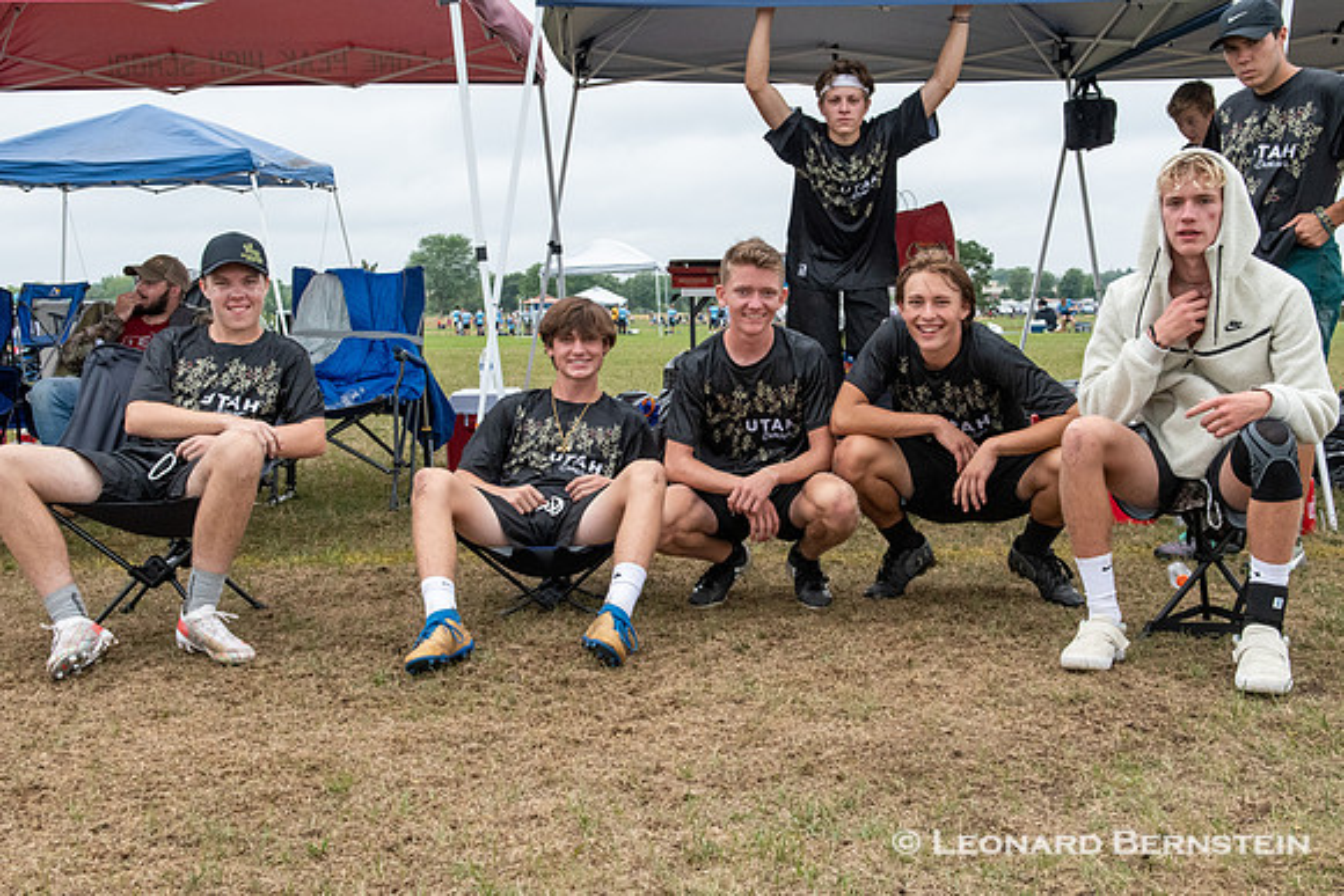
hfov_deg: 44.4
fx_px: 1649
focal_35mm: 44
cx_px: 673
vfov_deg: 30.4
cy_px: 448
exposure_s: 1/800
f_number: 7.1
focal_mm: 28
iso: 1600
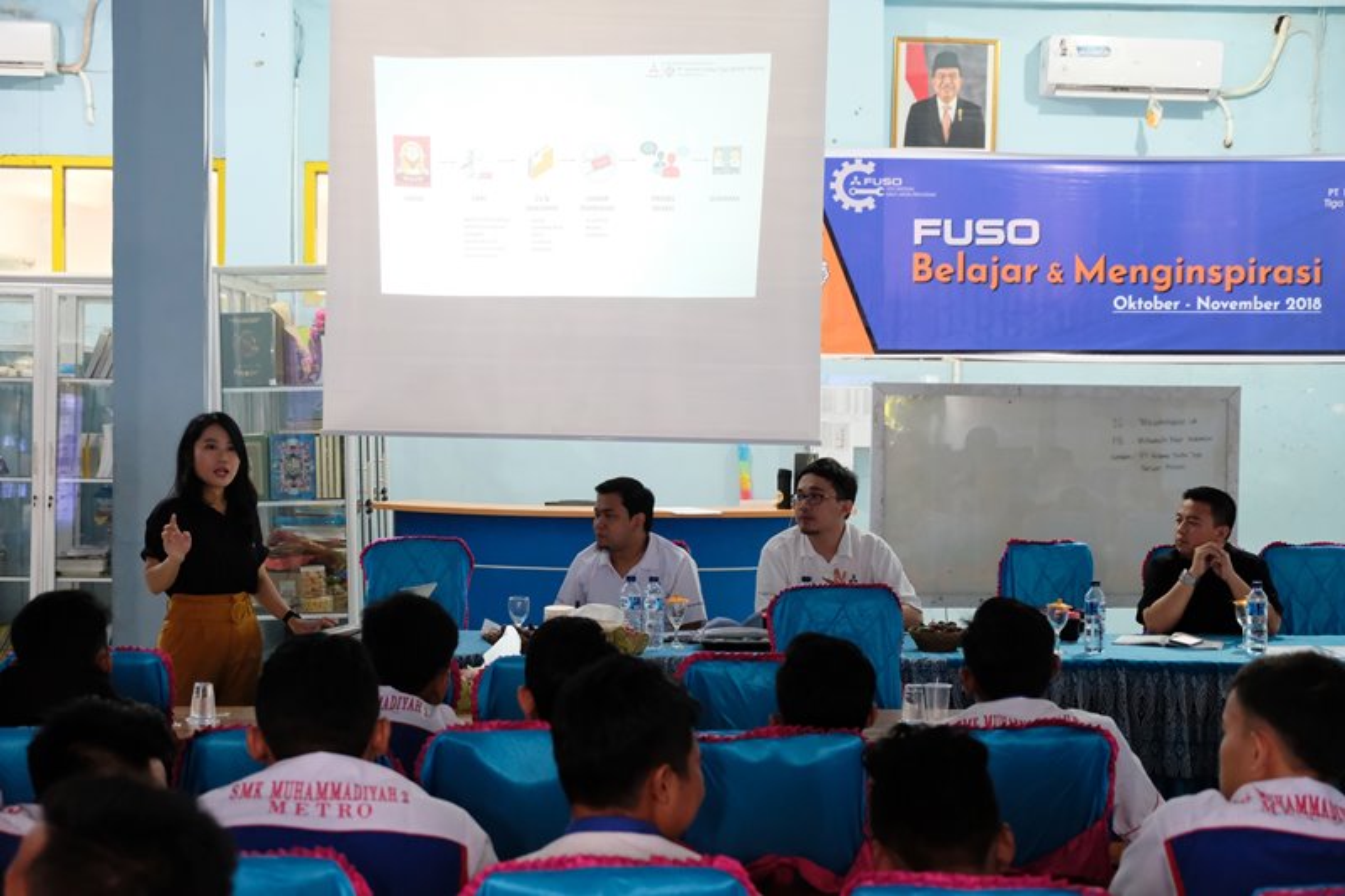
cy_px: 448
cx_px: 672
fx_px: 2166
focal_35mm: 58
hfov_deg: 34.5
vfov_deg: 23.4
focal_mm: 38.9
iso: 6400
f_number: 4.5
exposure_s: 1/30
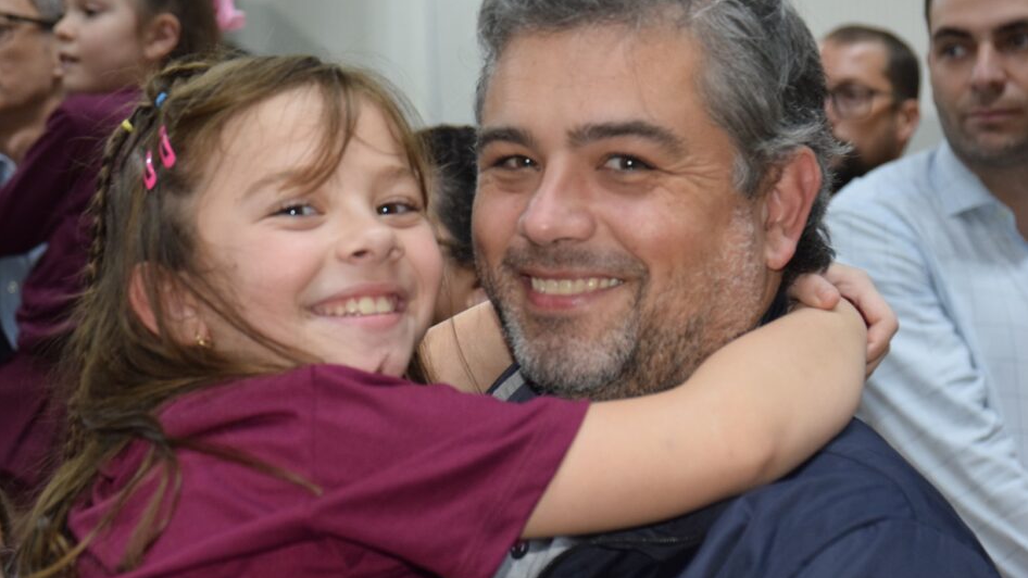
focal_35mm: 82
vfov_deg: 14.7
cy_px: 272
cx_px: 514
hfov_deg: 25.9
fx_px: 2235
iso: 1600
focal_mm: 52
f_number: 4
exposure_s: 1/100
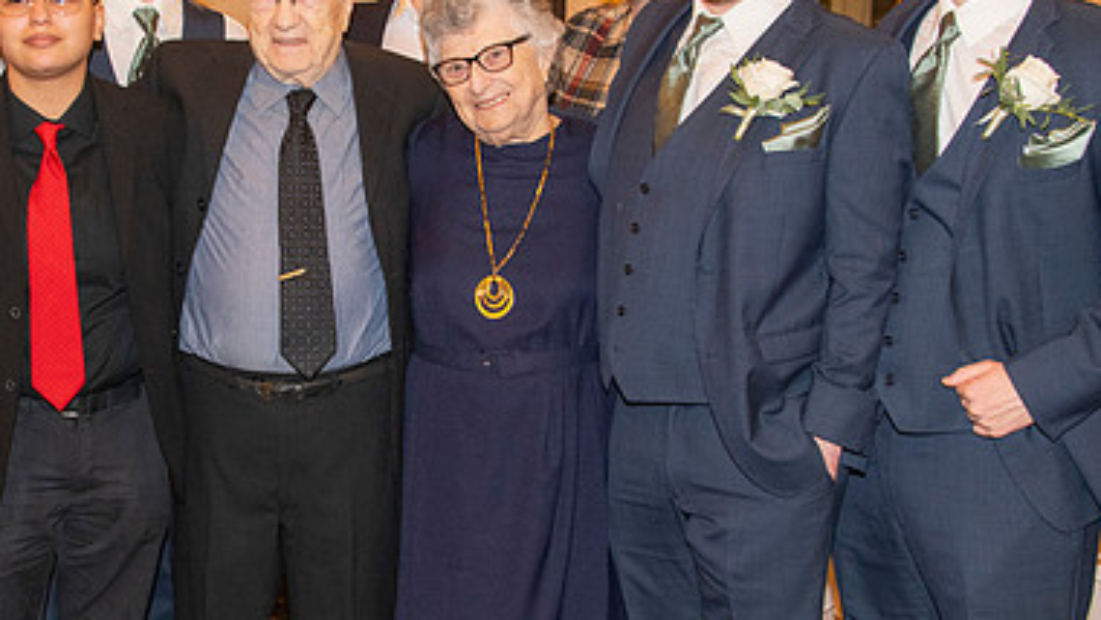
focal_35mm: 61
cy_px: 267
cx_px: 373
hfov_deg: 34.1
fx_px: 1781
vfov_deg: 19.7
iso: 2000
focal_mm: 36
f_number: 5.6
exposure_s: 1/60
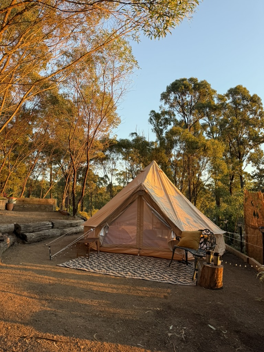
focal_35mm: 24
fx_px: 244
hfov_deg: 56.8
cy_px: 176
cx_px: 132
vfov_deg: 71.6
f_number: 1.78
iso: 64
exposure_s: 1/186
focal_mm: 6.76
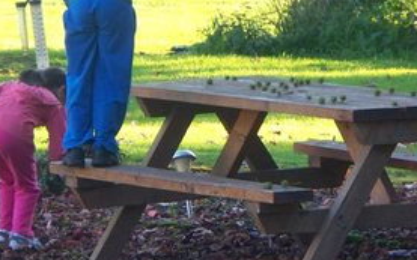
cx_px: 105
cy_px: 54
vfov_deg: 4.0
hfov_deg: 6.3
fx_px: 3761
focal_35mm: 331
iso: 400
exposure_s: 1/125
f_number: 5.1
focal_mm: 37.7
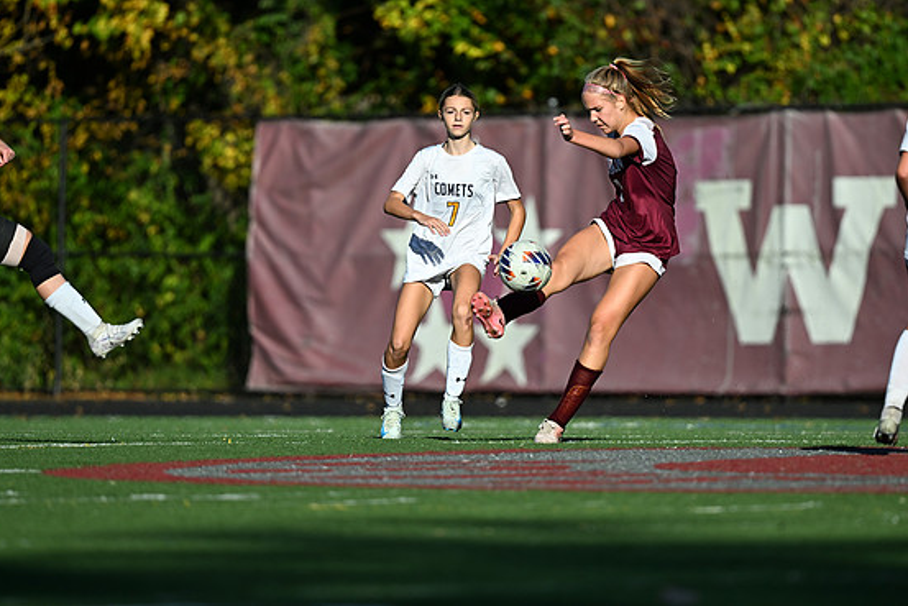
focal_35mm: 524
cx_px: 452
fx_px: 13219
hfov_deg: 3.9
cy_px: 290
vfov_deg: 2.6
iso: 320
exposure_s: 1/2000
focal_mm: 500
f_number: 5.6
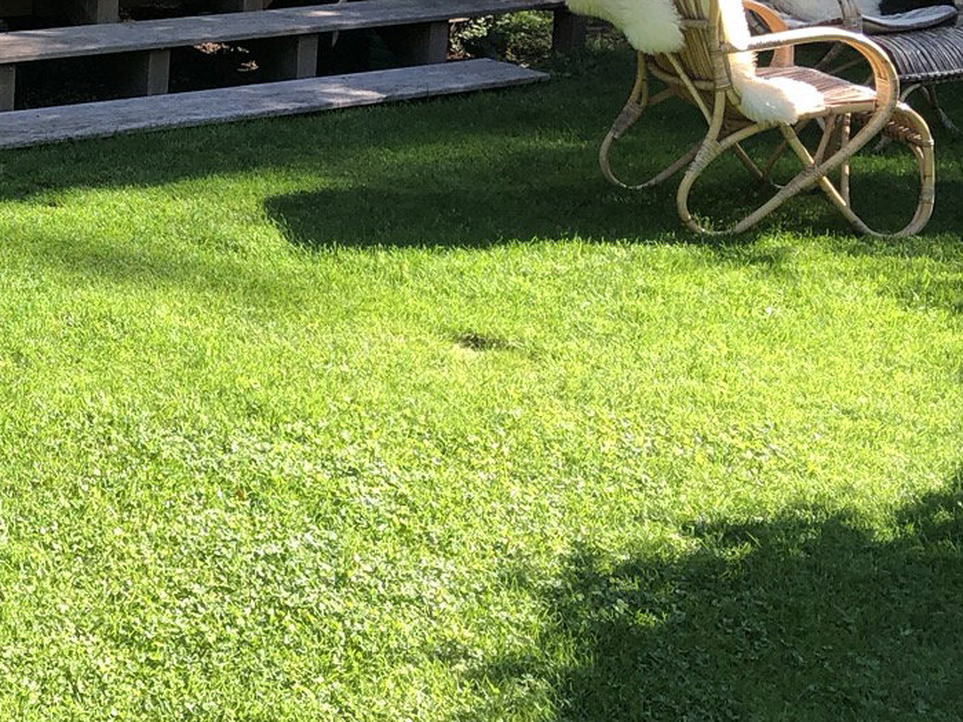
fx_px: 2281
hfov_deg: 21.4
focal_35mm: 82
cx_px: -322
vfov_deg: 17.0
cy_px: -203
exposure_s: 1/271
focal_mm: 3.99
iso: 20
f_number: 1.8
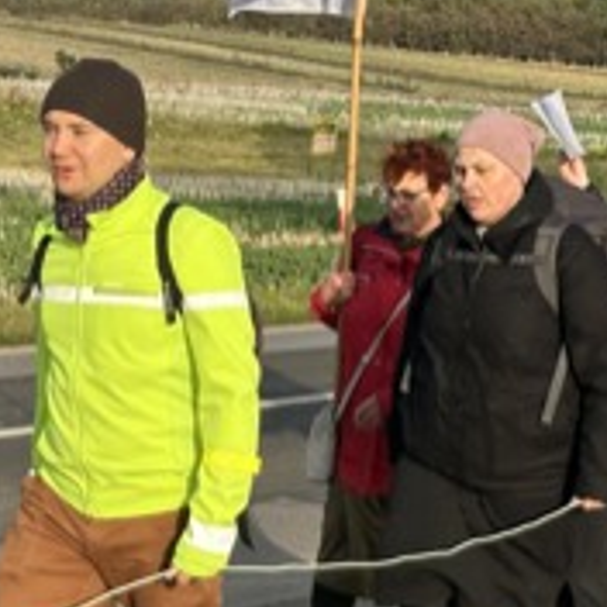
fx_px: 2301
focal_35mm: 116
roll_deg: -2.6
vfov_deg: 15.0
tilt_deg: -8.8
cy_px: 379
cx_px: 462
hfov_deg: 15.0
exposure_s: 1/1376
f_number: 1.78
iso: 64
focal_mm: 6.86
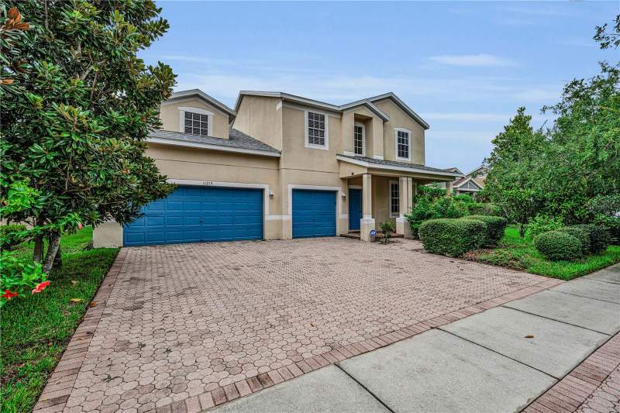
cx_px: 310
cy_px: 206
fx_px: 267
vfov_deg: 75.5
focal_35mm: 16
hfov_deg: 98.6
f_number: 10
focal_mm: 15.5
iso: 125
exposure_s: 1/160
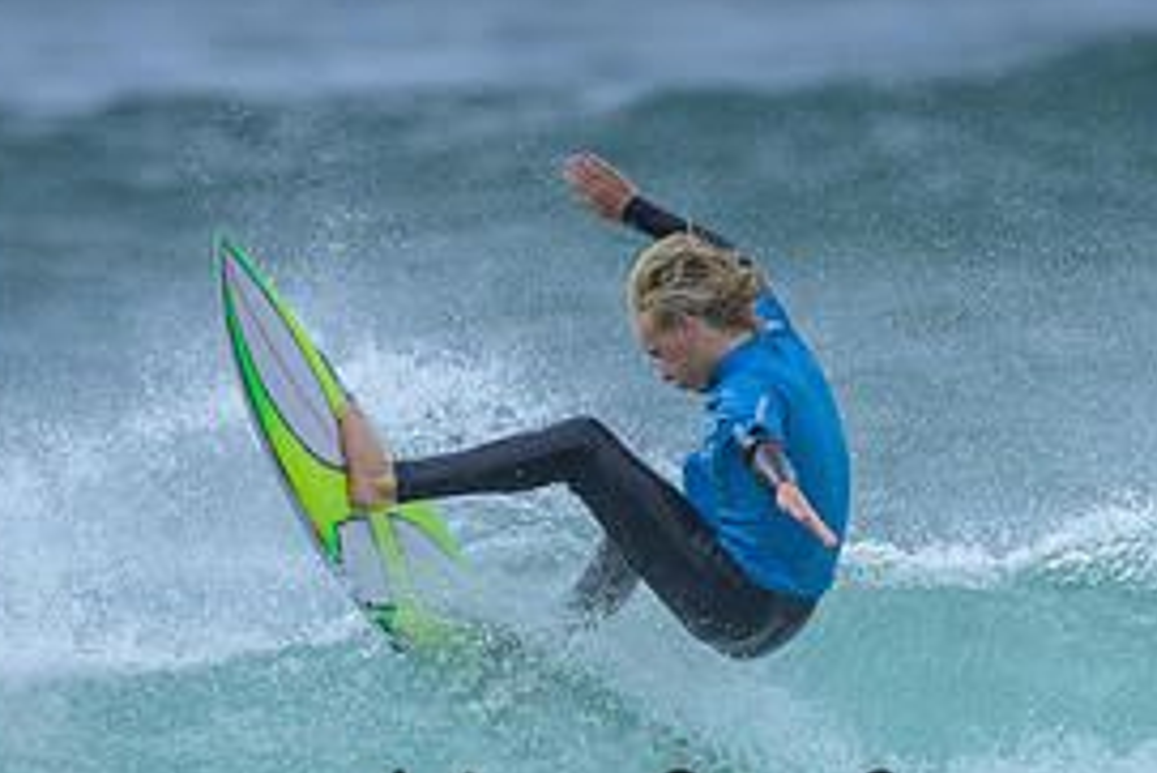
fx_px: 55113
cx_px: 833
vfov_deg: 0.8
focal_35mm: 1714
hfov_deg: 1.2
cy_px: 801
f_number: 6.3
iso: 320
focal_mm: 800
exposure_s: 1/1600
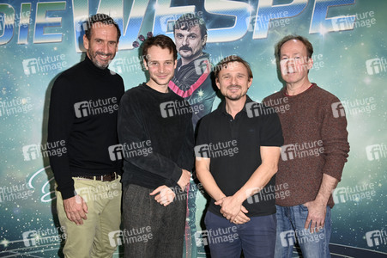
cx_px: 194
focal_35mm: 45
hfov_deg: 43.6
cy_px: 129
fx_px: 483
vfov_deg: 29.8
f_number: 5.6
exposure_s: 1/250
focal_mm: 45
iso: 500
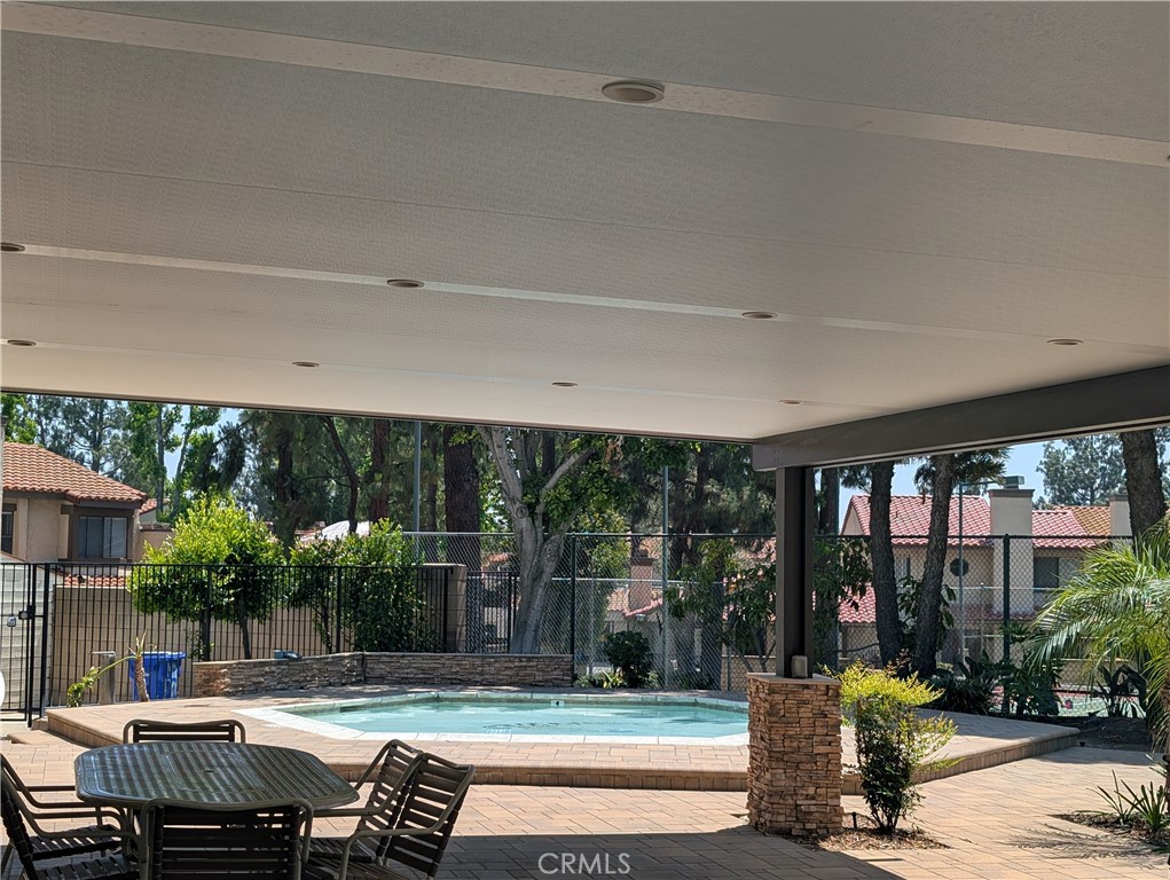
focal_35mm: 49
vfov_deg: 29.7
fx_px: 1658
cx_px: 585
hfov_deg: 38.9
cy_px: 440
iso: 21
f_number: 1.68
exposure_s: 1/1019
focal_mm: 6.9
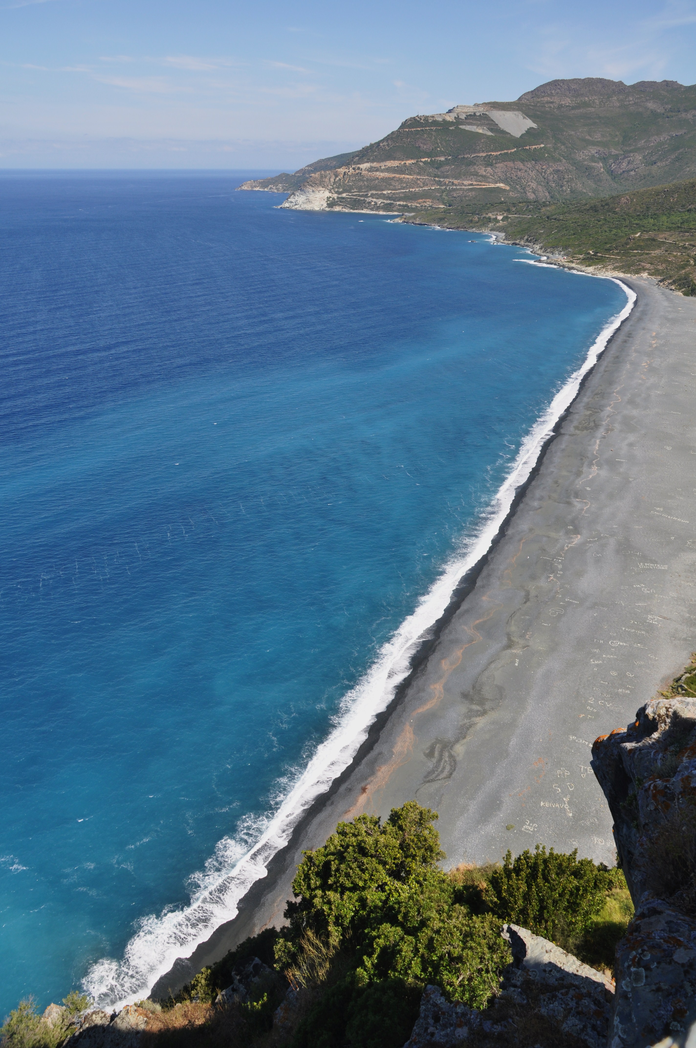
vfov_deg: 67.4
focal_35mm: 27
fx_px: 785
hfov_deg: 47.8
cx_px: 348
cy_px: 524
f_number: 9
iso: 200
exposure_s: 1/320
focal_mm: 18
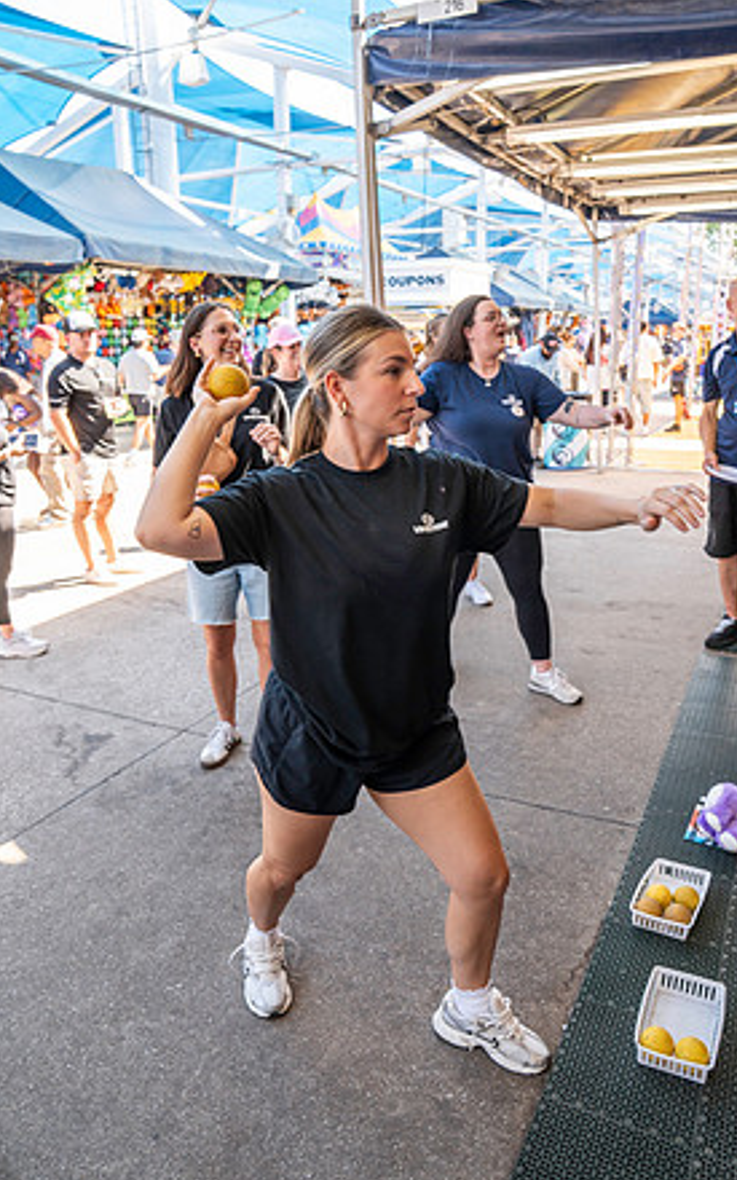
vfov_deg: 72.5
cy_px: 598
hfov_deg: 49.2
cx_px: 397
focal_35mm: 25
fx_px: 803
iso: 320
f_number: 4.5
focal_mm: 24
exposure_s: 1/200
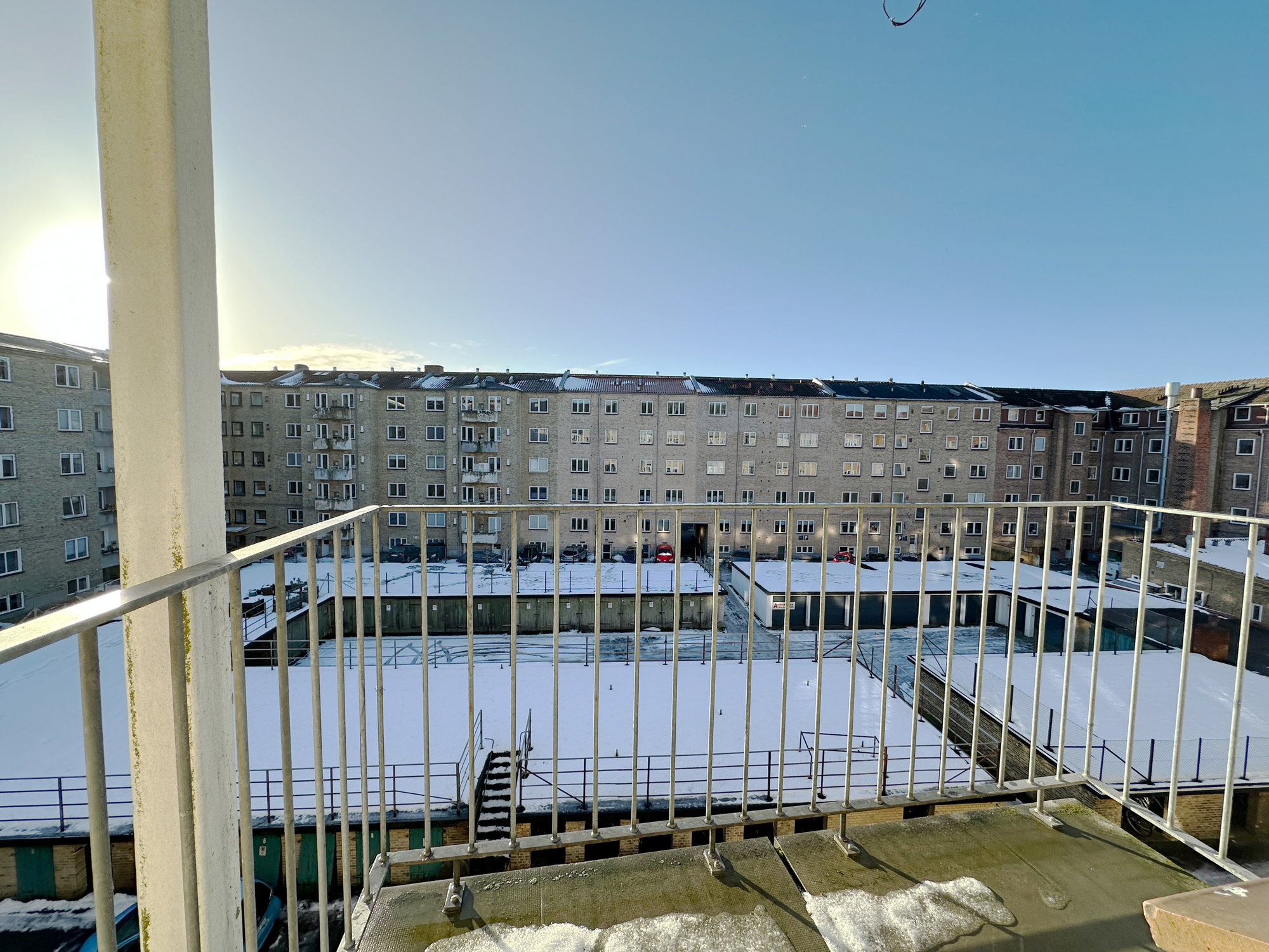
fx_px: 513
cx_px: 634
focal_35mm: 14
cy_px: 476
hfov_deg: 102.1
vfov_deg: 85.7
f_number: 2.2
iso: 40
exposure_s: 1/1114
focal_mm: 2.22
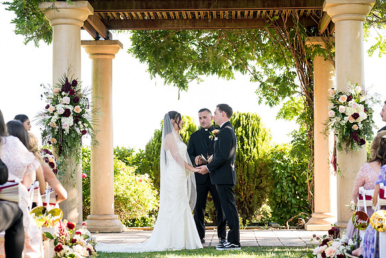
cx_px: 193
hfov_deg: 22.1
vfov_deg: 14.9
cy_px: 129
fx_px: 987
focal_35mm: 92
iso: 800
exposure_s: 1/400
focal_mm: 92
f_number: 4
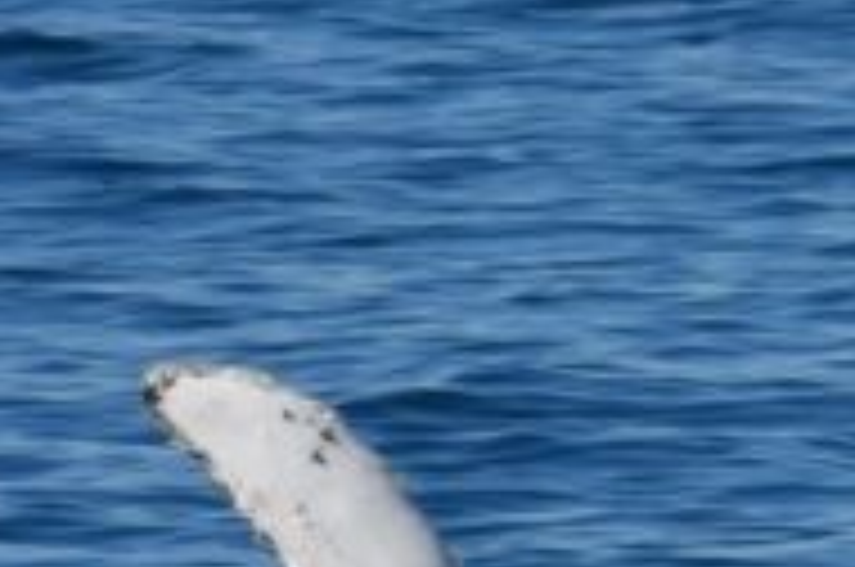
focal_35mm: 1602
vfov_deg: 0.9
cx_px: -616
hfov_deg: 1.3
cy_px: 1168
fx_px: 37983
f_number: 6
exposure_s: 1/8000
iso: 640
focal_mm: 380
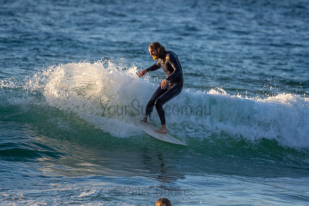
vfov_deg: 1.8
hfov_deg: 2.7
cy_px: 103
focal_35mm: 750
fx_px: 6439
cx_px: 154
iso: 720
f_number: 5.6
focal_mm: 500
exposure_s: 1/1250
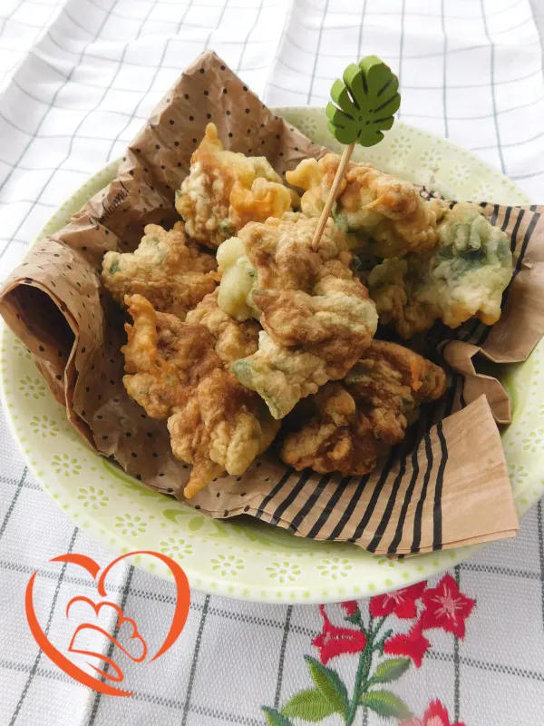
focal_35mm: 23
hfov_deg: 58.9
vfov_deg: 73.9
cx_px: 272
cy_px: 363
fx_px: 482
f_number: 3
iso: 125
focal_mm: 4
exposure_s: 1/100
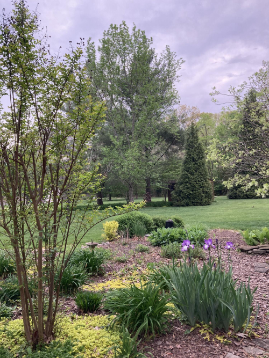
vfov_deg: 63.5
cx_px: 134
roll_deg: +2.1
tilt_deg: +3.4
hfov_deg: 49.7
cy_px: 179
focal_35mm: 28
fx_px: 290
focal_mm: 3.99
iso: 50
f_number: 1.8
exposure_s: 1/121
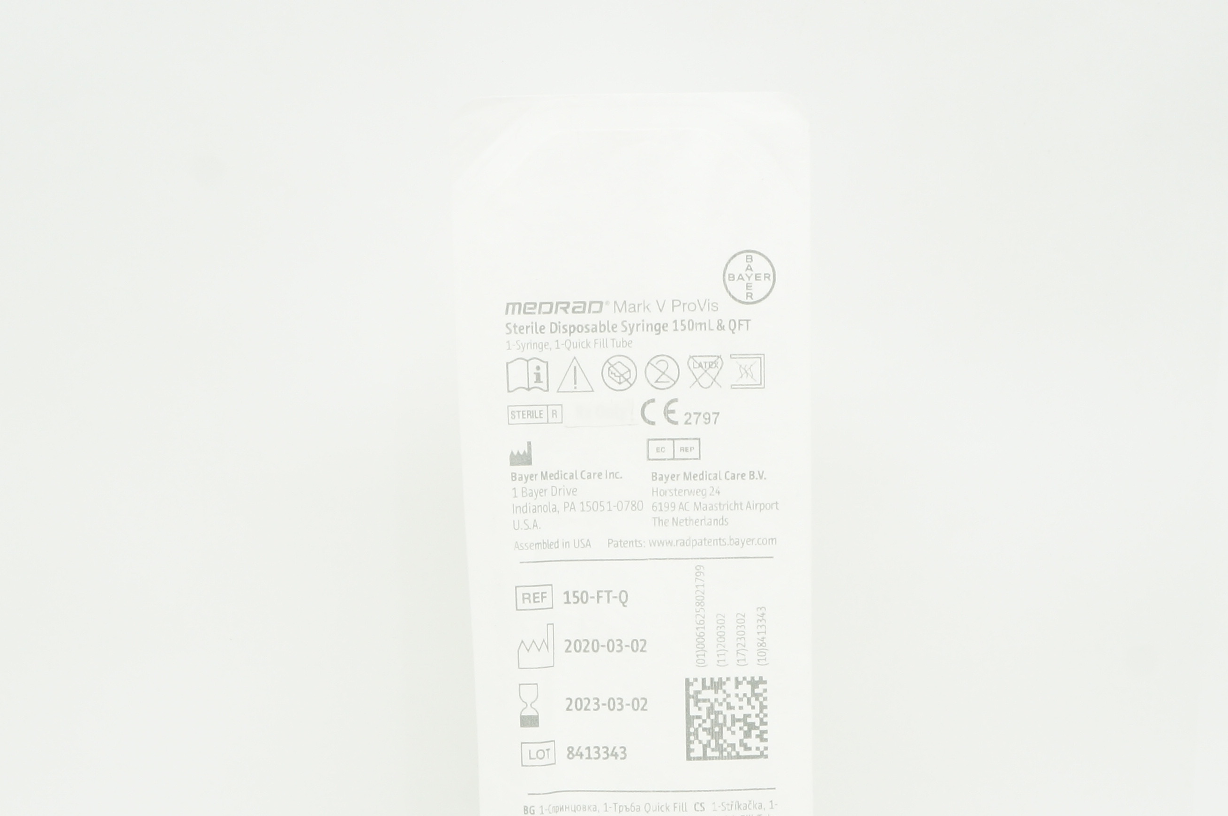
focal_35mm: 76
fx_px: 2588
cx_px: 615
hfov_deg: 26.7
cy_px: 739
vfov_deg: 17.6
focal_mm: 27
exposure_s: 1/15
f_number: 11
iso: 400
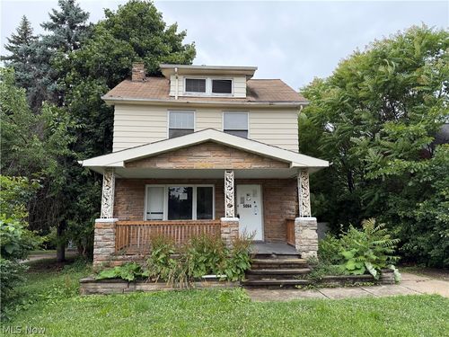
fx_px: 311
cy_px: 168
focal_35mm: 24
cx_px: 224
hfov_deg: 71.6
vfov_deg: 56.8
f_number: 1.78
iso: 100
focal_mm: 6.76
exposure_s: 1/2053
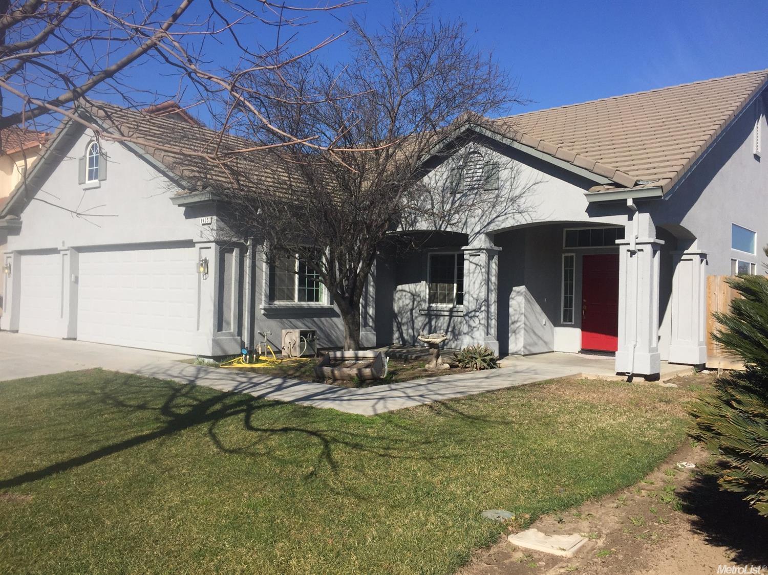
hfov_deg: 61.7
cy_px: 288
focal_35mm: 29
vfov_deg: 48.2
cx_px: 384
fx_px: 643
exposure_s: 1/2825
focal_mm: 4.15
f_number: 2.2
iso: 32
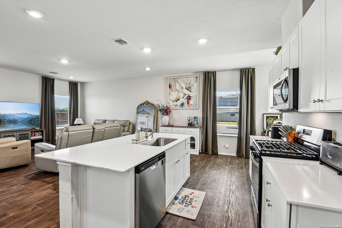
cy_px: 114
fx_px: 161
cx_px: 171
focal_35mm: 17
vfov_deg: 70.4
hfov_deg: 93.3
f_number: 8
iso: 800
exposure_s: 1/15
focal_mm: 17
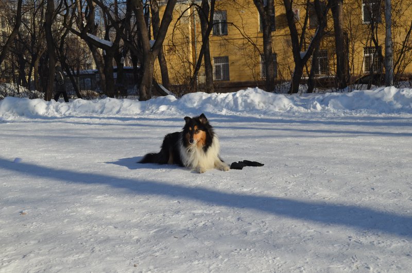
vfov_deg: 28.0
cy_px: 136
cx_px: 206
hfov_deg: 41.2
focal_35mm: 48
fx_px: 548
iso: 400
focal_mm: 32
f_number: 7.1
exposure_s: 1/1600
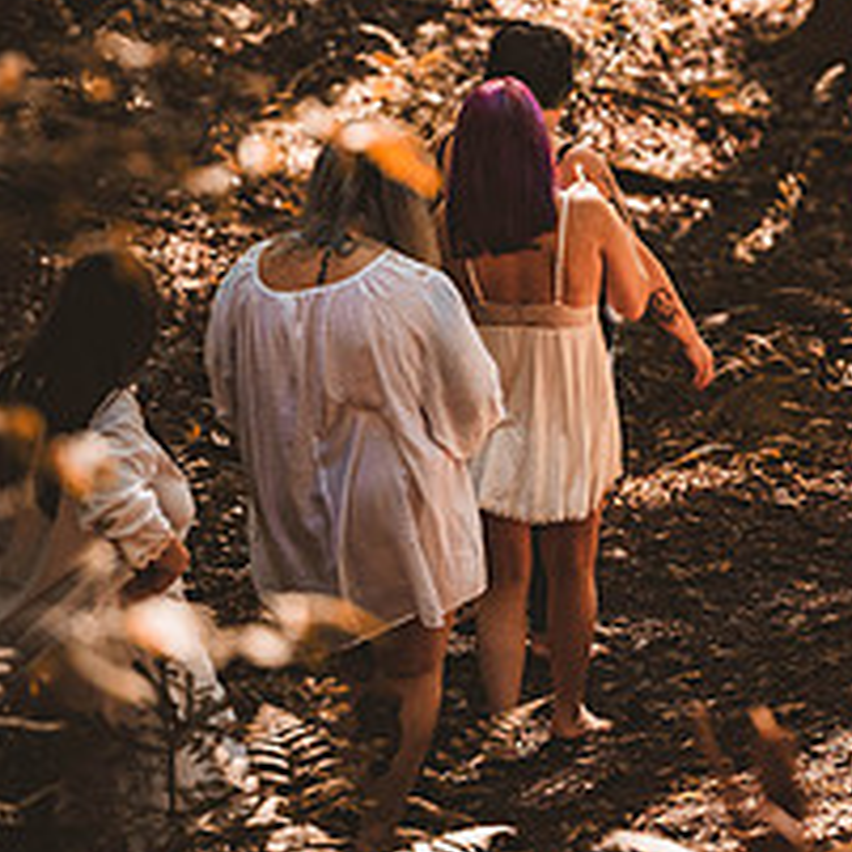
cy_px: 210
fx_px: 8215
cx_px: 1017
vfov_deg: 5.9
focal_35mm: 295
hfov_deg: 5.9
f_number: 2.8
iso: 640
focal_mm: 120
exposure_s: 1/800
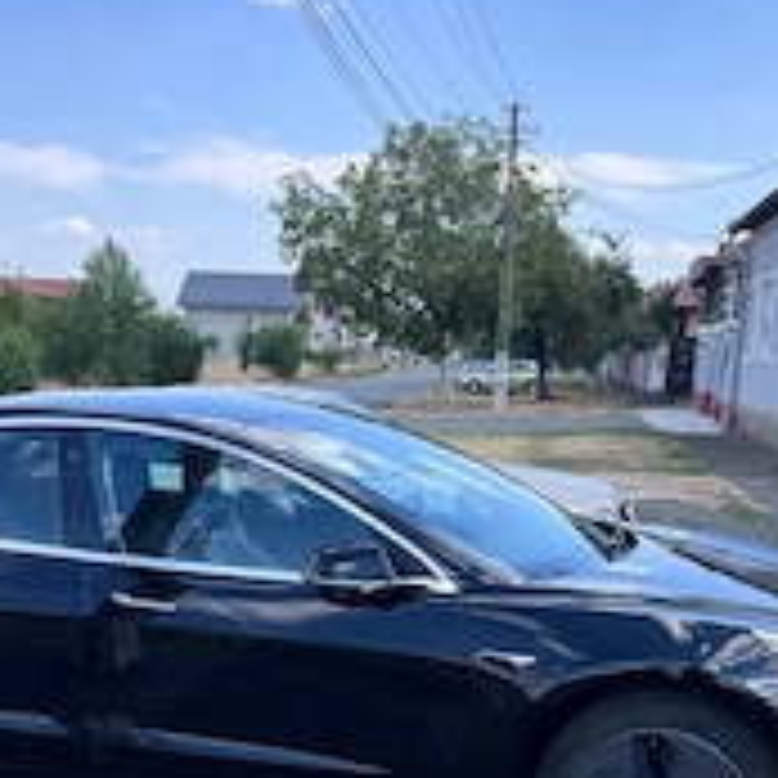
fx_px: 1348
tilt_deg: -12.8
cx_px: 310
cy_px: 693
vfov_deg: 30.8
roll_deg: -1.1
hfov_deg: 32.1
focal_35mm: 53
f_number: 1.5
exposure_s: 1/1645
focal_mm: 5.7
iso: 50
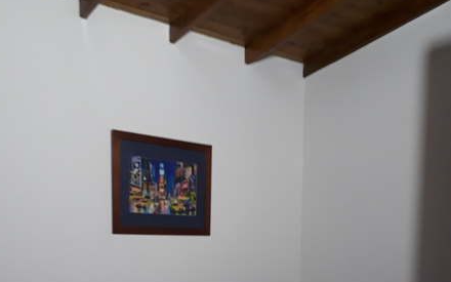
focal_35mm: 39
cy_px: 277
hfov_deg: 50.4
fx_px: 479
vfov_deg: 30.6
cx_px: 221
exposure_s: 1/25
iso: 160
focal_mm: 3.6
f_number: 1.9
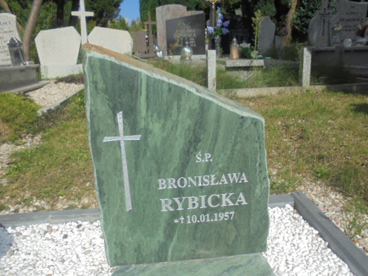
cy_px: 138
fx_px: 308
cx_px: 184
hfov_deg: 61.7
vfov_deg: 48.2
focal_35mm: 29
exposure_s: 1/125
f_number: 11.8
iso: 100
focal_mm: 5.3
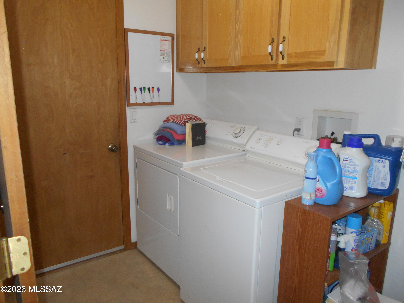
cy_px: 152
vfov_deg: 53.1
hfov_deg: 67.3
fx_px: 303
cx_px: 202
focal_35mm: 26
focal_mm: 4.6
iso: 200
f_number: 3.2
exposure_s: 1/25
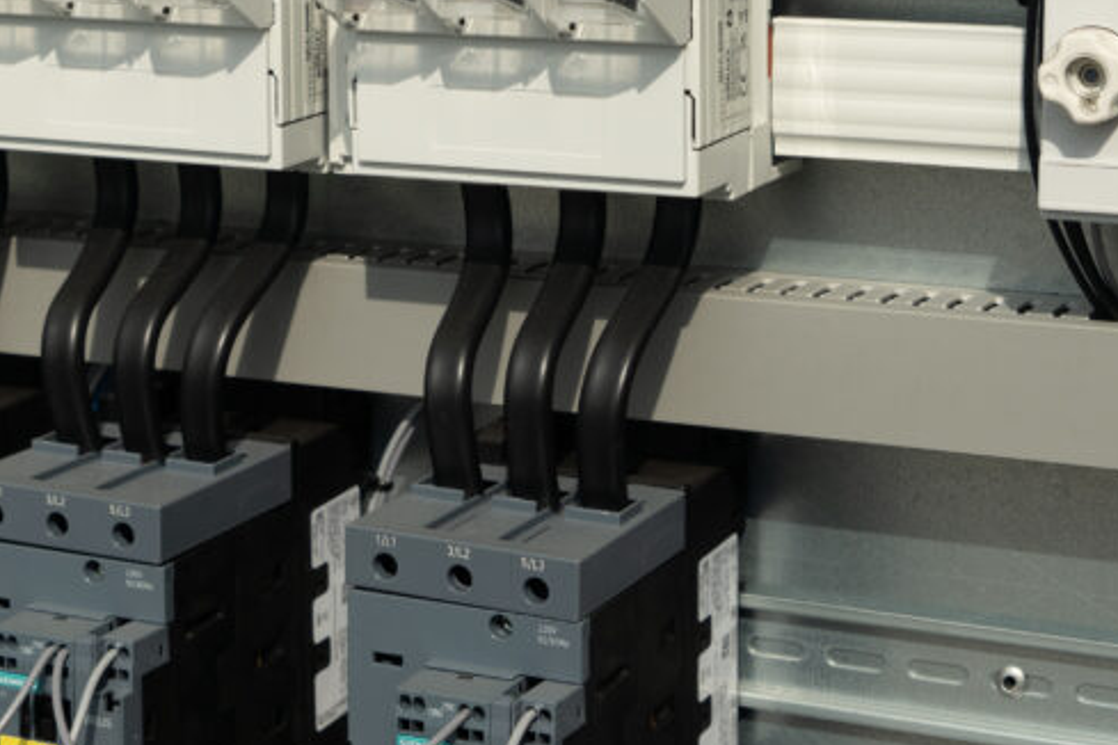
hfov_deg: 22.5
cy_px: 95
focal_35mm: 90
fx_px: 2795
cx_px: 345
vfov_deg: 15.0
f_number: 7.1
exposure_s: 1/320
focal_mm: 43
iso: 160
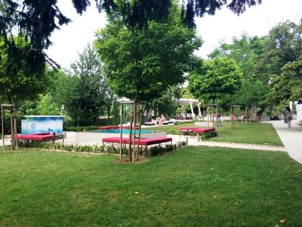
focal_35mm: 33
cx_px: 151
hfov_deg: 55.4
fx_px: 288
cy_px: 114
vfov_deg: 42.9
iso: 50
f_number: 2.4
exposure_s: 1/186
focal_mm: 4.13
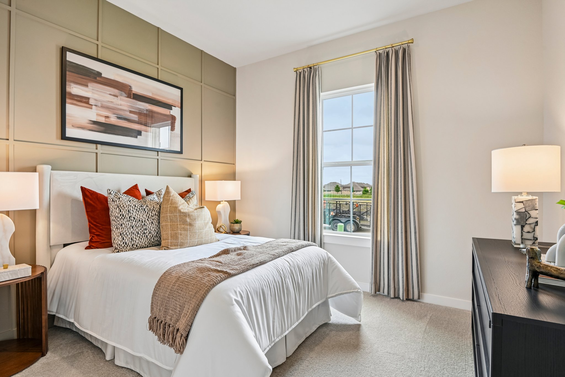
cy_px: 188
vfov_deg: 67.4
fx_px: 282
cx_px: 282
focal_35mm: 18
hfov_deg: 90.0
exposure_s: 1/20
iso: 400
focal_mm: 18
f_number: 8
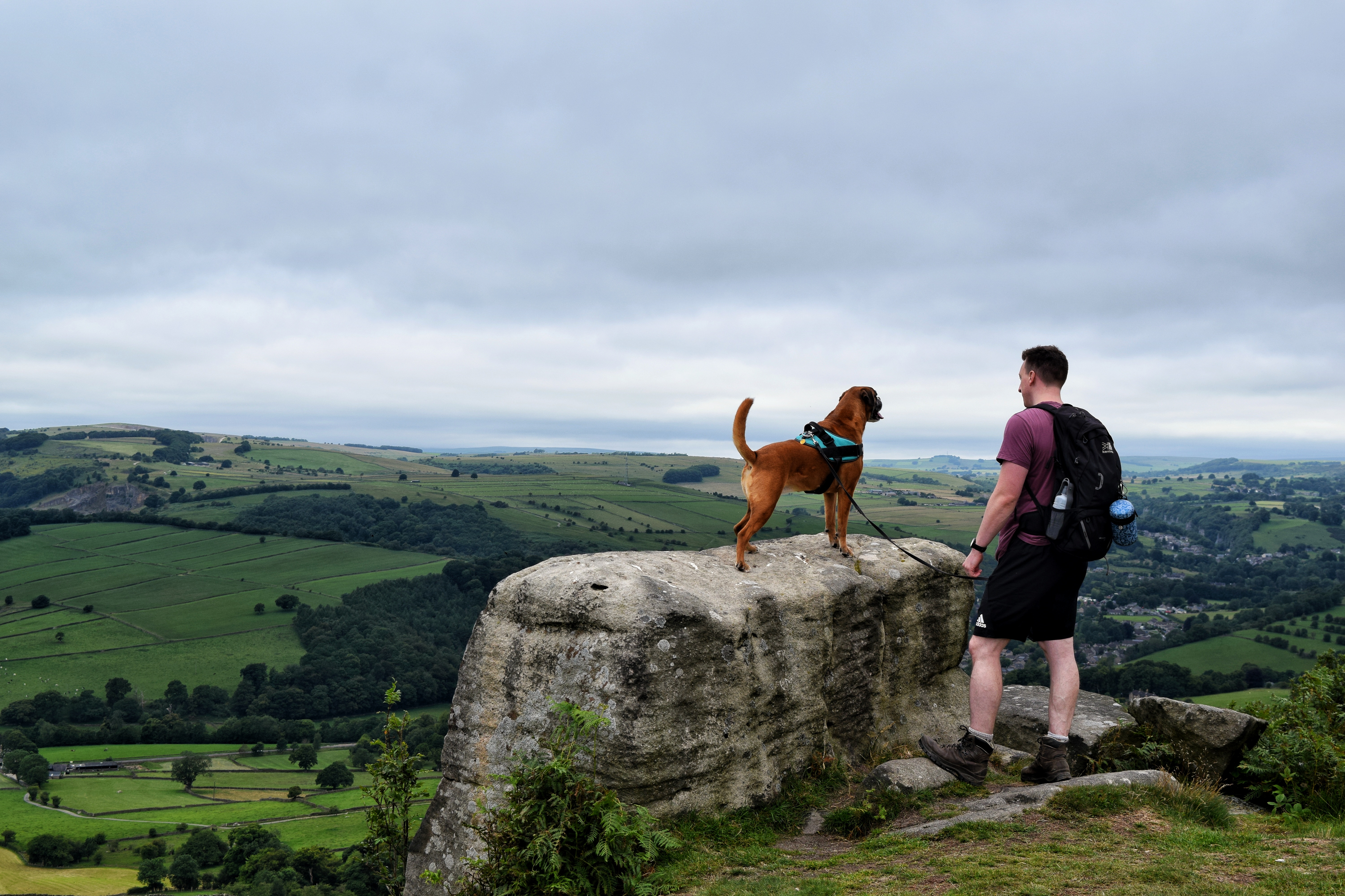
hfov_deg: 38.9
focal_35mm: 51
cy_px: 448
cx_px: 672
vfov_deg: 26.5
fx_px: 1905
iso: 220
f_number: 8
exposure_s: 1/250
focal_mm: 34
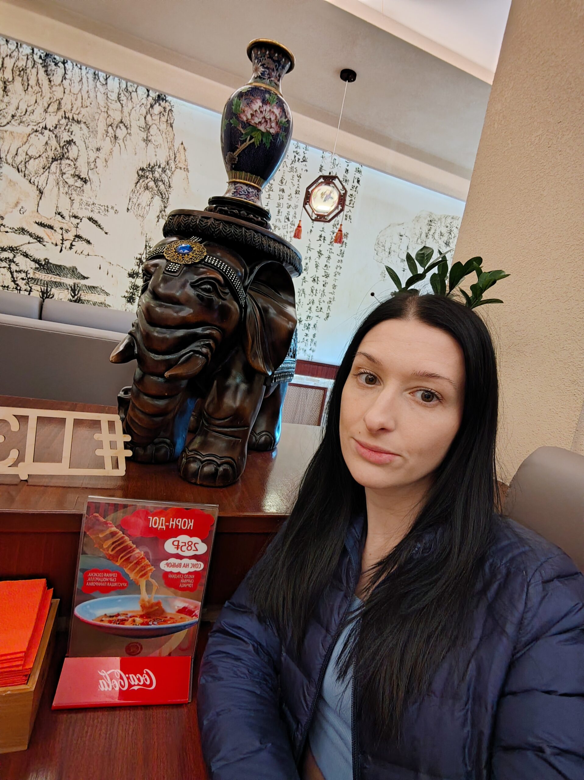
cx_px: 292
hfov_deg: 71.5
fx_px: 405
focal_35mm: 18
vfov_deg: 87.8
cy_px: 390
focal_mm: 2.66
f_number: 2.4
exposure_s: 1/25
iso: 1250
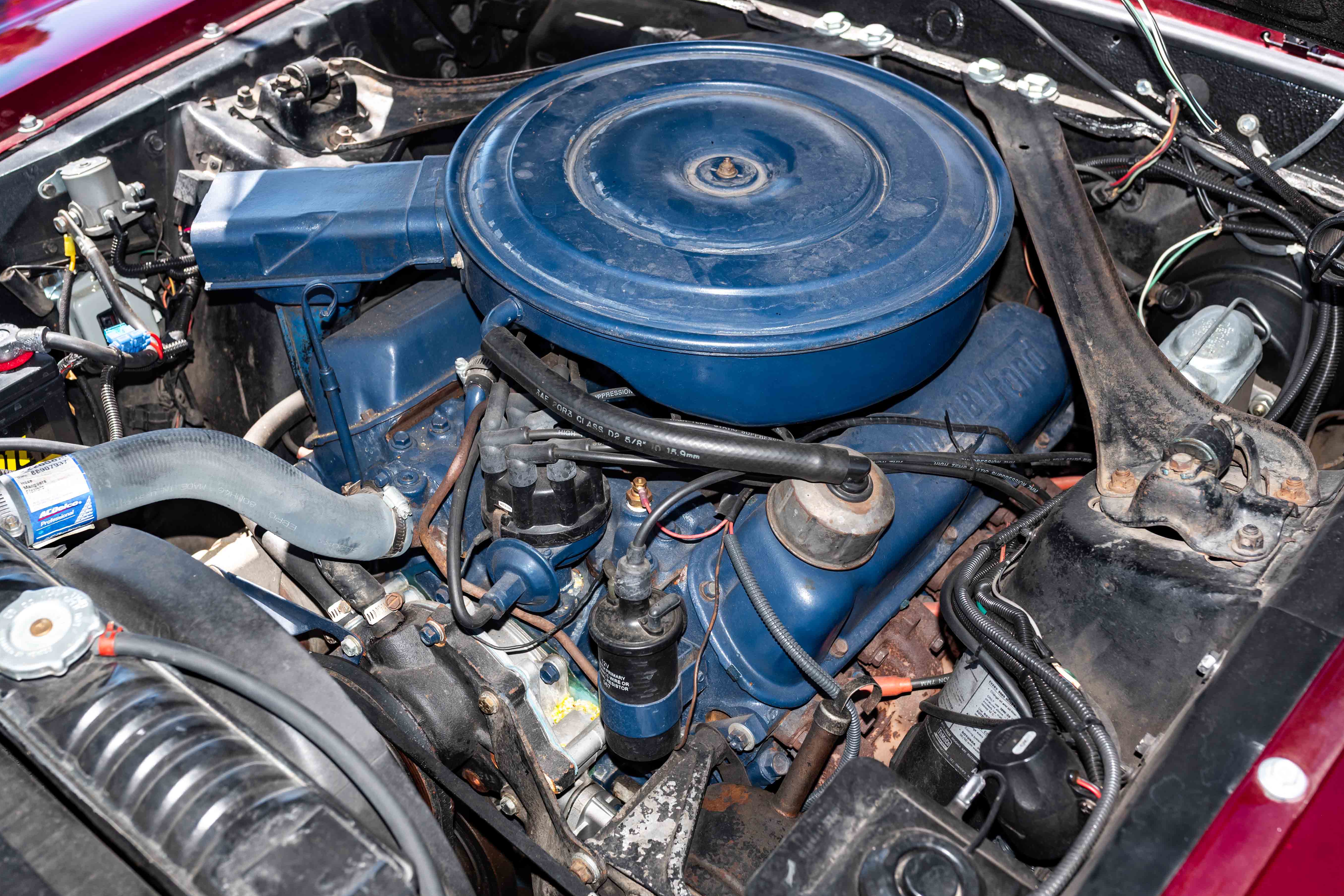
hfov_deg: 49.5
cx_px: 620
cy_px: 410
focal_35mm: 39
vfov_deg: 34.2
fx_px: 1456
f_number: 6.3
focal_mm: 35
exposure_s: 1/200
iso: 100
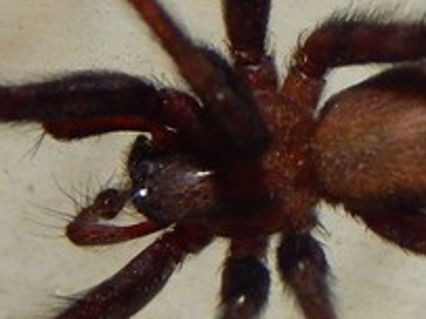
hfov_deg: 3.4
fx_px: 7281
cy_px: 4
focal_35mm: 592
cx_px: 299
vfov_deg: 2.5
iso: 200
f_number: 9.8
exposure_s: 1/30
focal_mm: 25.3
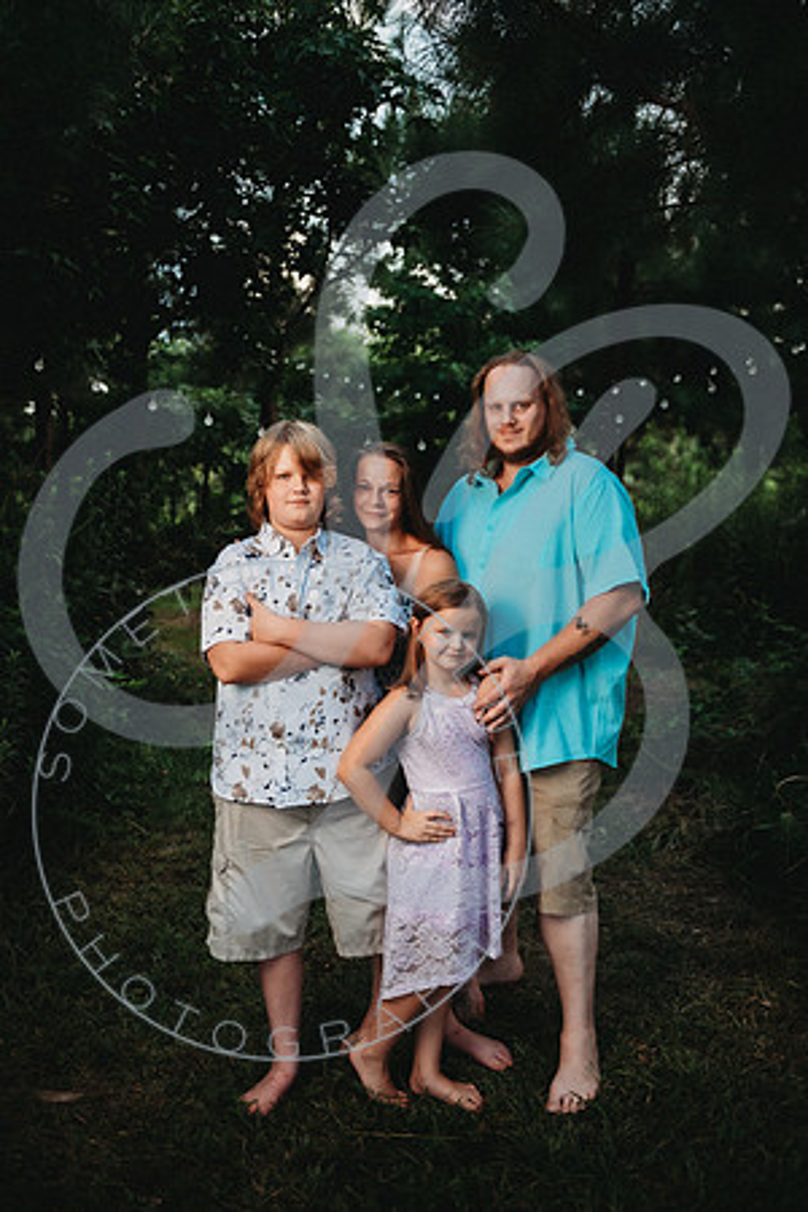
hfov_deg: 38.9
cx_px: 404
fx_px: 1145
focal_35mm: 34
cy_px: 606
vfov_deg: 55.8
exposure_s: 1/320
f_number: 2.8
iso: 100
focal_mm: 34
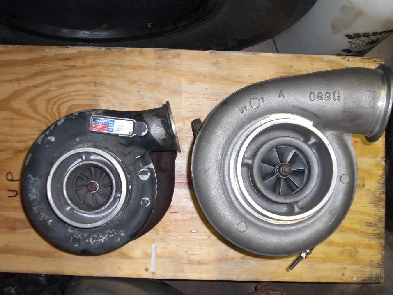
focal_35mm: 46
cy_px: 150
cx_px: 189
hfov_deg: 41.2
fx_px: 522
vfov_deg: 31.5
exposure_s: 1/60
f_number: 3.1
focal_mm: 7.6
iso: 200
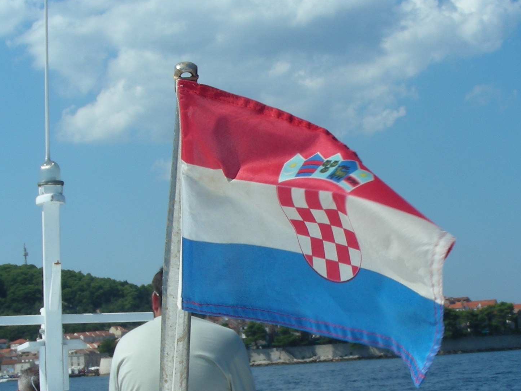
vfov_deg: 17.1
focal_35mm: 86
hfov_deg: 22.7
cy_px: 303
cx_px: 335
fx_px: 1294
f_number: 5.6
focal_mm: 7.4
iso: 50
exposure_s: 1/333
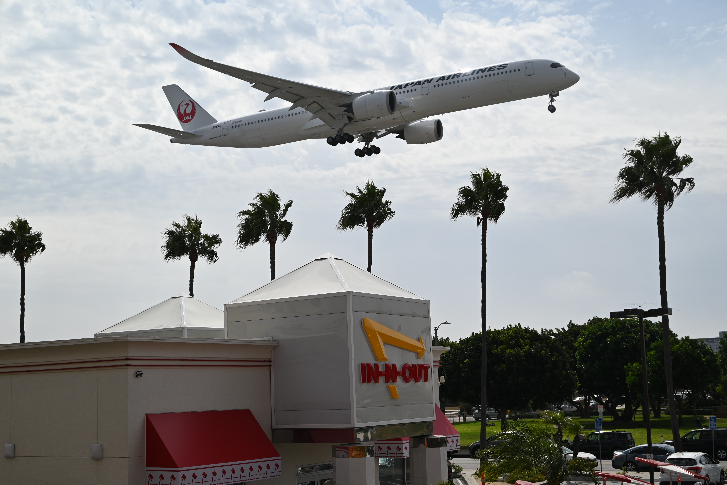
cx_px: 364
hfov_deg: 39.6
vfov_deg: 27.0
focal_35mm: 50
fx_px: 1010
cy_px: 242
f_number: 10
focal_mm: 50
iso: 100
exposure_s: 1/800
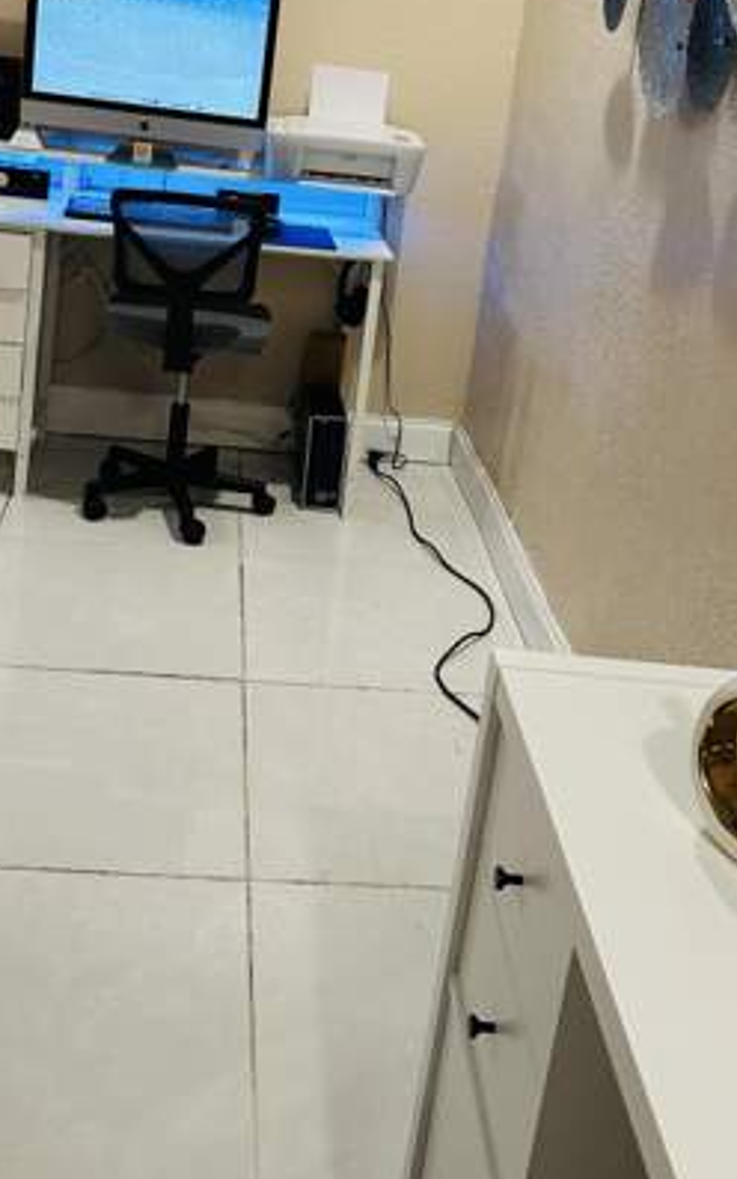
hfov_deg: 31.2
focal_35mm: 41
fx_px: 1318
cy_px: 336
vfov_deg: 46.9
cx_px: 333
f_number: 1.78
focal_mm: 6.86
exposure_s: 1/60
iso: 250
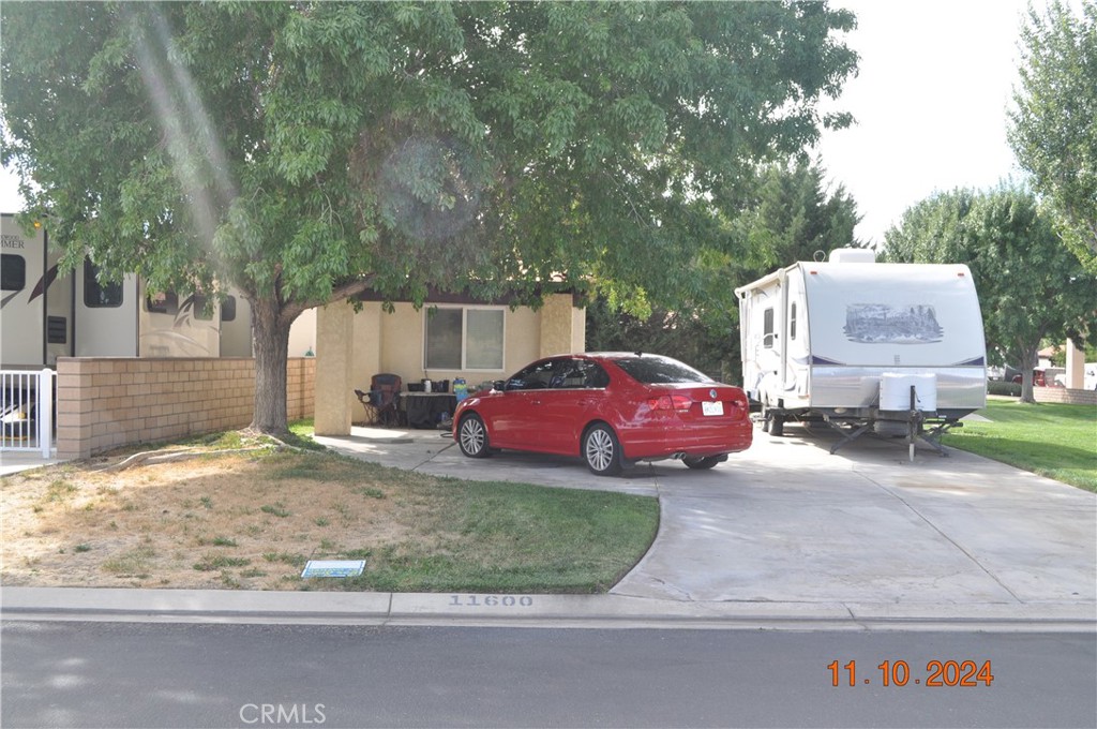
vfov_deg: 34.1
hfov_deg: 49.6
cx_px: 548
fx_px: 1187
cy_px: 364
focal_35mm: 39
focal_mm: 26
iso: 360
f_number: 7.1
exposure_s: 1/200
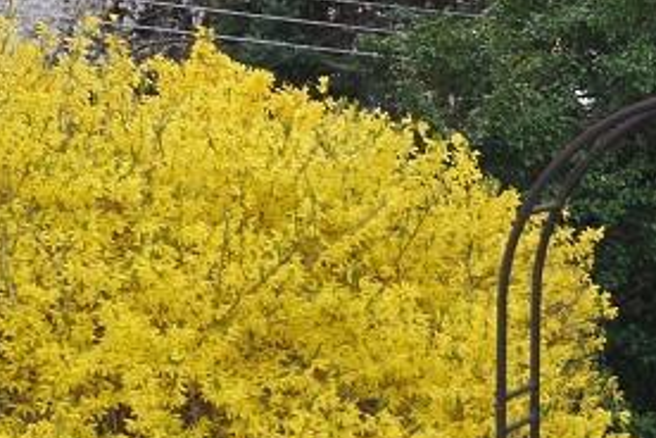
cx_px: 734
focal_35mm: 196
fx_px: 3571
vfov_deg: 6.9
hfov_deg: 10.4
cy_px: 597
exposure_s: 1/160
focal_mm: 24
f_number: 4
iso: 160
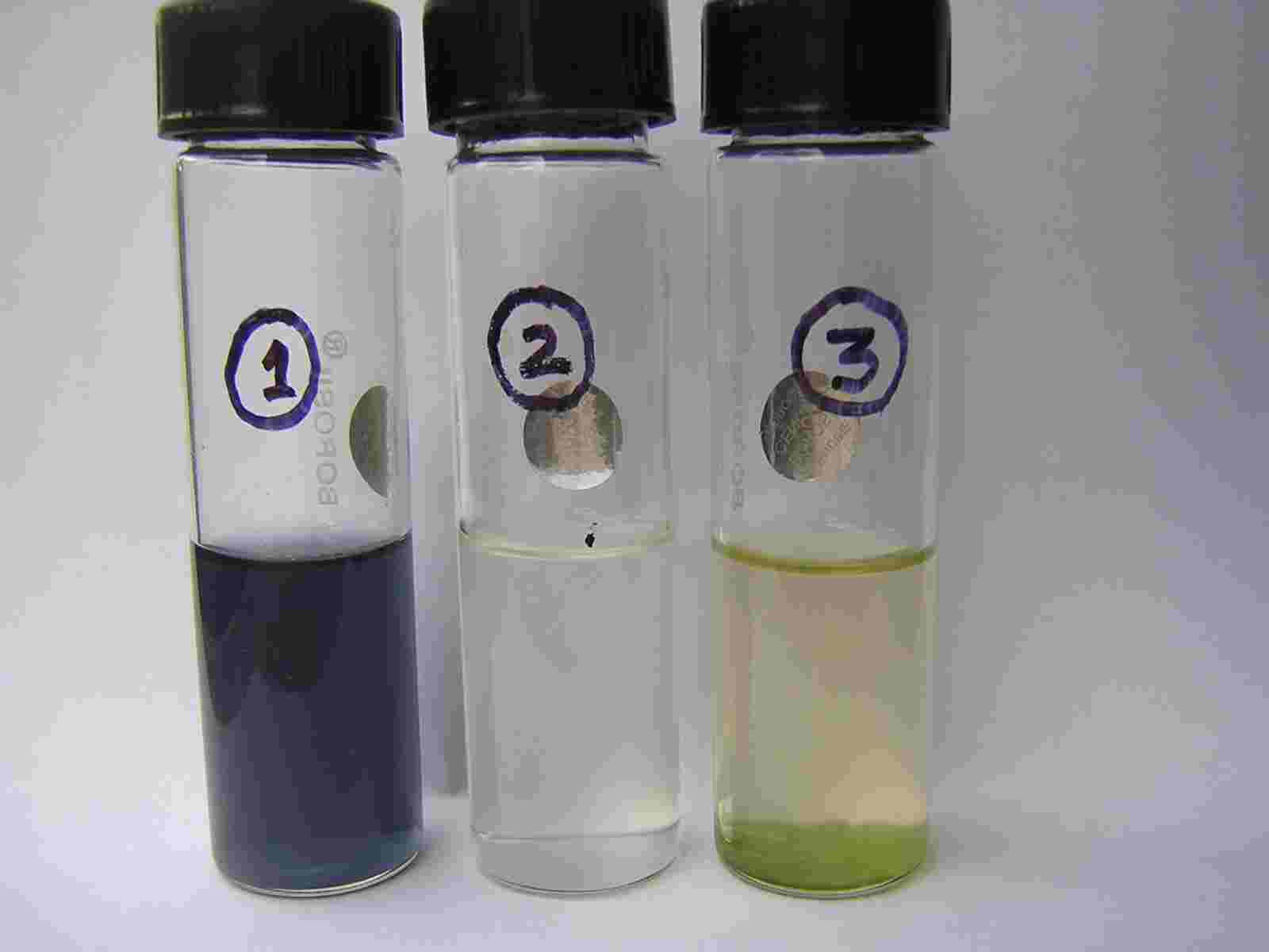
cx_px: 634
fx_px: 1320
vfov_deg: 39.7
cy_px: 476
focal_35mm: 36
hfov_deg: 51.4
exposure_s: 1/397
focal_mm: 4.7
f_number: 2.6
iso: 100
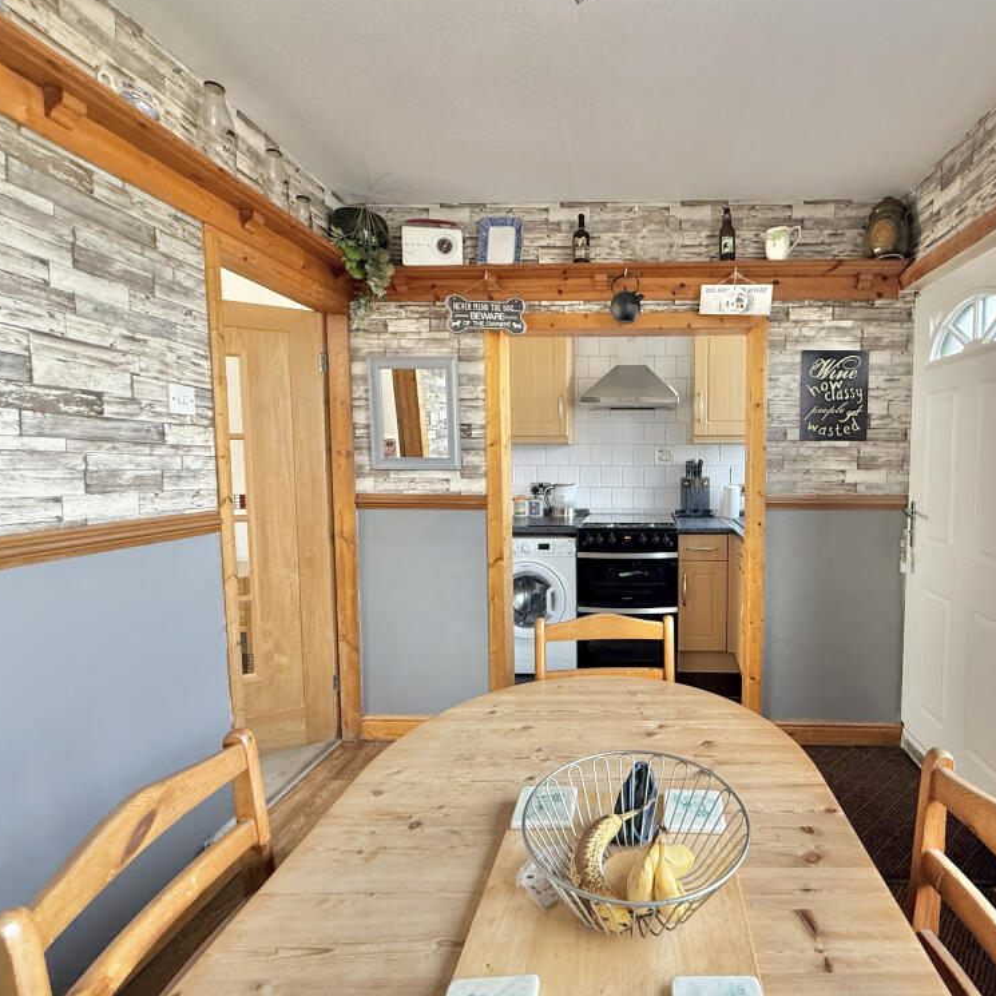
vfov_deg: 84.0
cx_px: 643
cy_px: 493
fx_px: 553
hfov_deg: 81.8
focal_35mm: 17
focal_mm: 2.22
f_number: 2.2
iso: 250
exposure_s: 1/99
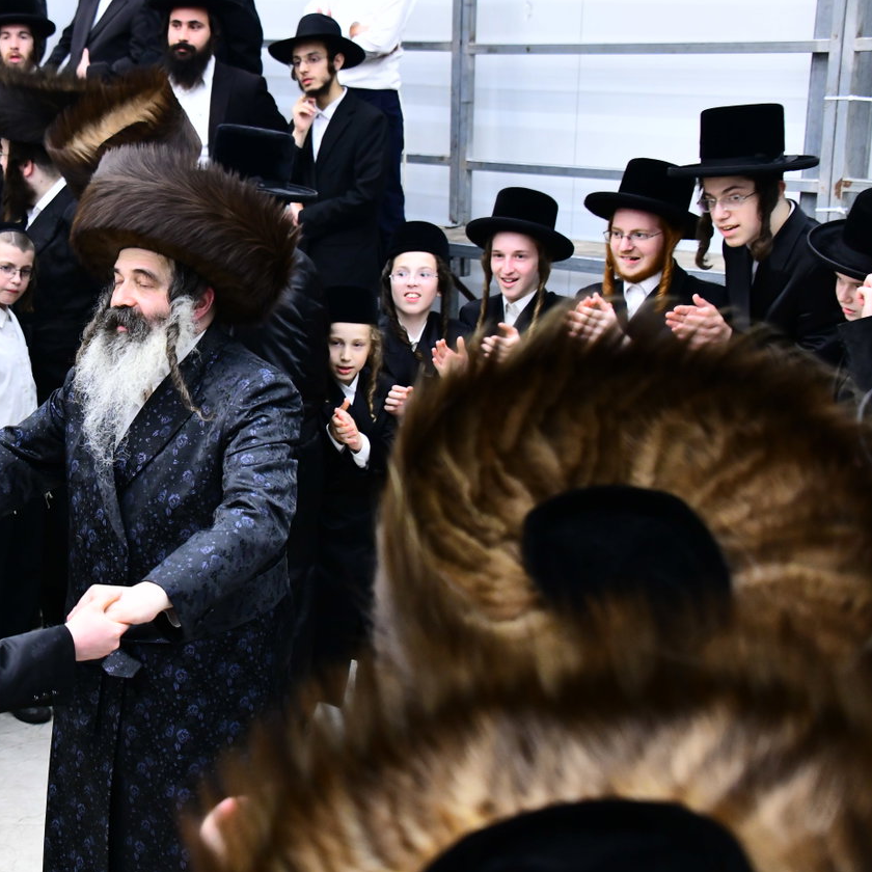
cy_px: 399
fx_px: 1938
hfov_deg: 24.9
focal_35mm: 68
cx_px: 153
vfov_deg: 25.3
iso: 3200
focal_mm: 48
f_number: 5.6
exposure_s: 1/200
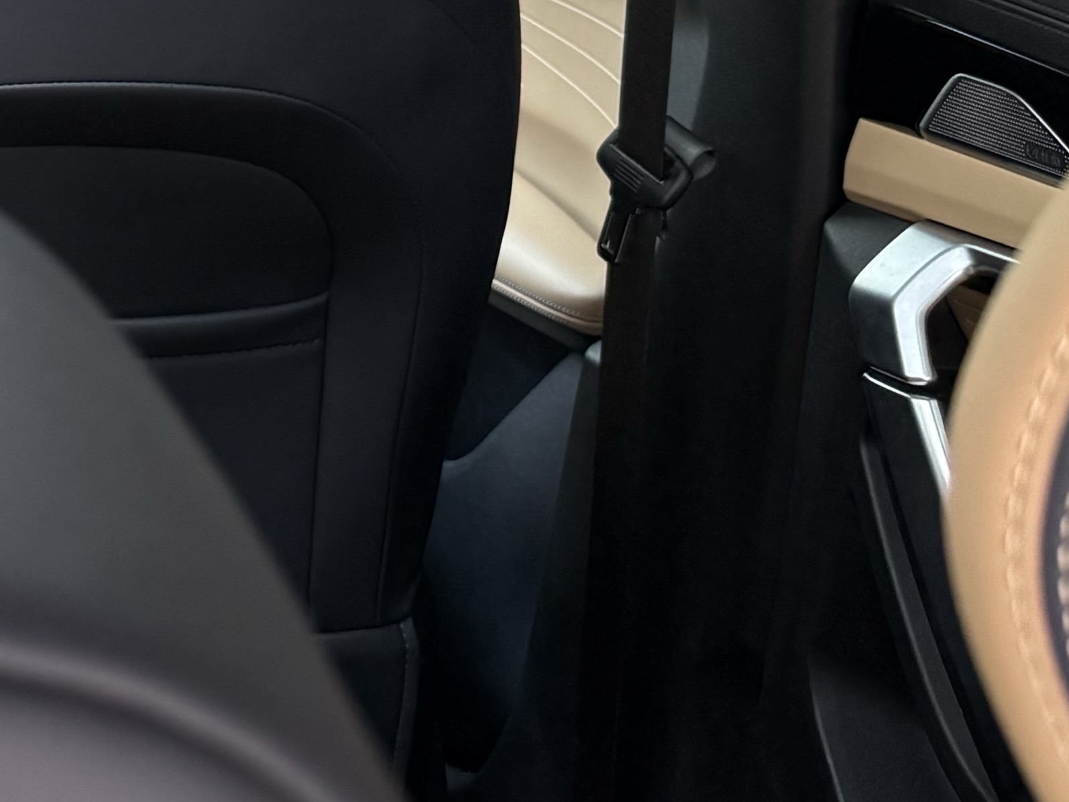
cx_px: -579
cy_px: -227
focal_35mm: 86
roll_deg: -0.4
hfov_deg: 19.5
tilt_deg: -10.5
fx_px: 2656
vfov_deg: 16.3
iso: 200
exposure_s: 1/218
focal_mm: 6.76
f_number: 1.78
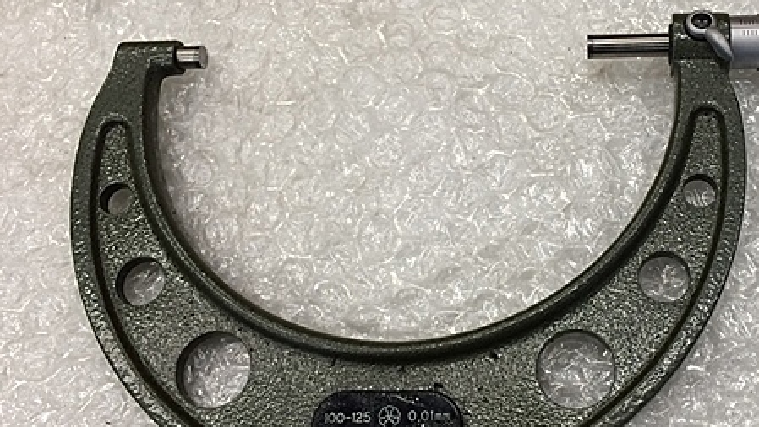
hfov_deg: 44.5
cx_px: 527
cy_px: 196
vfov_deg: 26.6
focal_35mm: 45
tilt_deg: -73.1
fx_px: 906
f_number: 2.2
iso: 40
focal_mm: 4.15
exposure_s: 1/33
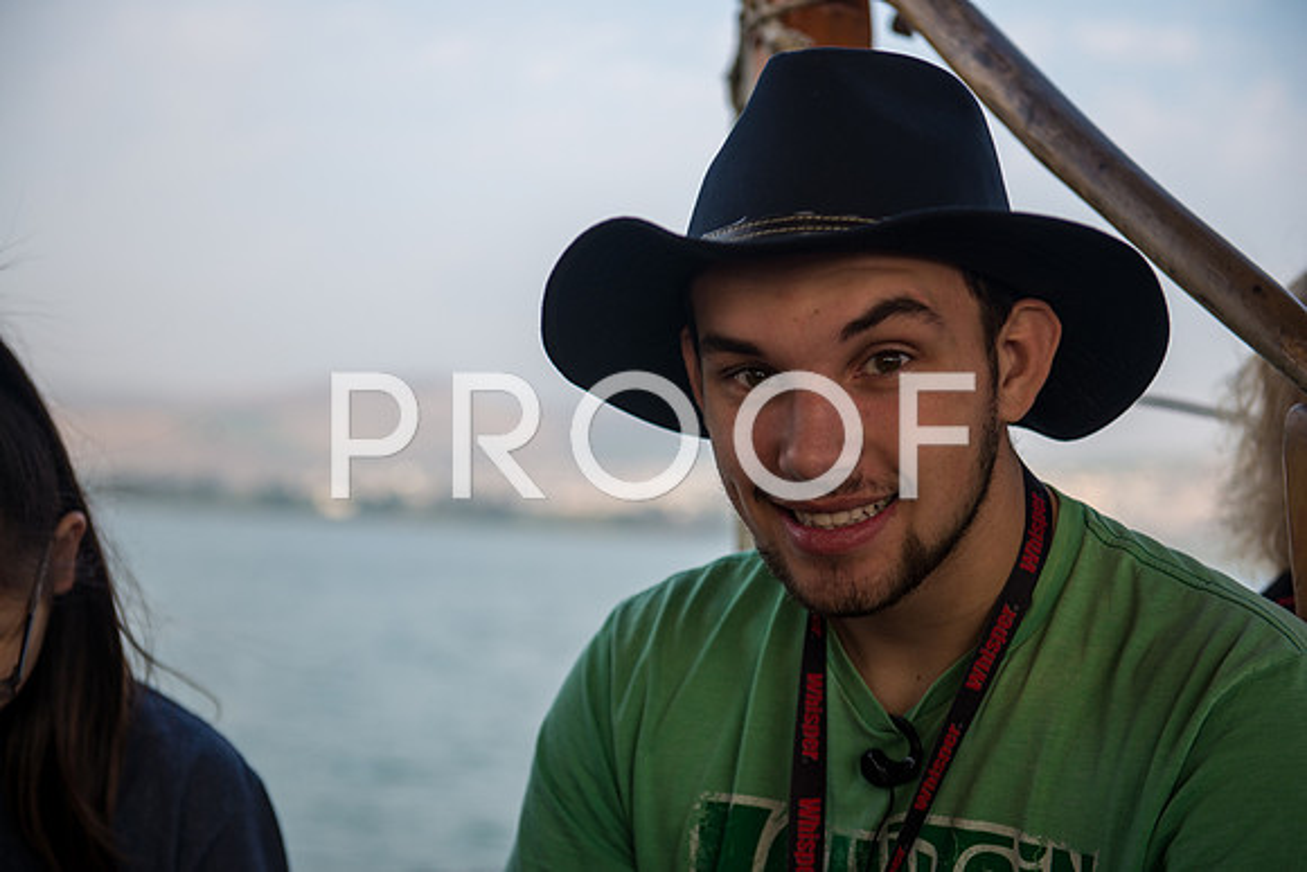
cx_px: 654
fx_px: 2397
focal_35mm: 66
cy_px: 436
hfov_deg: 30.5
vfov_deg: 20.6
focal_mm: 66
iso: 100
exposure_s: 1/500
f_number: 2.8
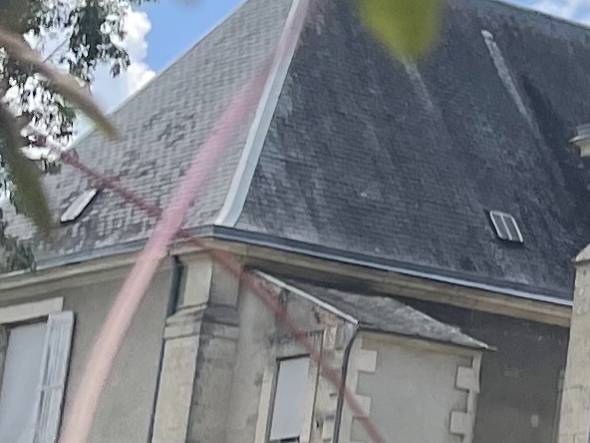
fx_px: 3017
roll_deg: -0.8
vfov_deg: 8.4
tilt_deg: +14.9
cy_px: 146
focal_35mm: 177
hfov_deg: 9.5
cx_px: 1585
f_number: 1.6
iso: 32
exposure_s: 1/3040
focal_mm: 4.2
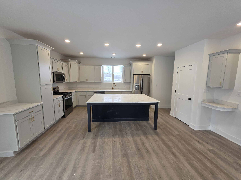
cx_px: 120
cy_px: 90
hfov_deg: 106.2
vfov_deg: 89.9
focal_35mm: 13
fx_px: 91
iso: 80
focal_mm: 2.2
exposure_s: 1/120
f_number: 1.9
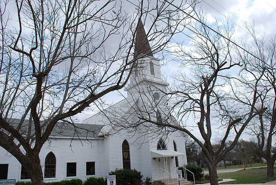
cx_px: 138
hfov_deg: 67.3
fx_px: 207
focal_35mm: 27
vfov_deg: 48.0
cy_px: 92
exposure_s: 1/320
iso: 100
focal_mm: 18
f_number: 9
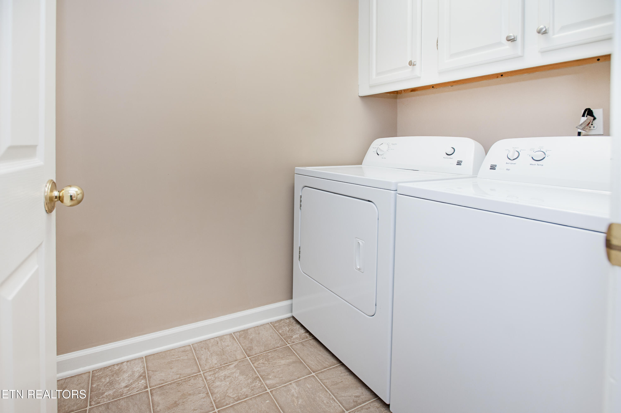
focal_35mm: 17
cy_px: 206
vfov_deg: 70.4
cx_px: 310
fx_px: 293
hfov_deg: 93.3
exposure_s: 1/125
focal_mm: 17
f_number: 4.5
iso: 800
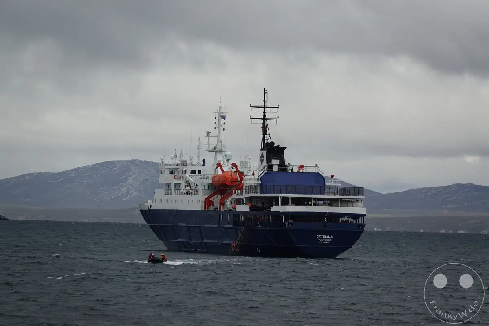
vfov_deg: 4.6
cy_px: 163
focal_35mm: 300
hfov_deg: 6.9
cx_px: 244
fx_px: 4075
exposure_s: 1/320
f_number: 4
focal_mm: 110.13
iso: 100
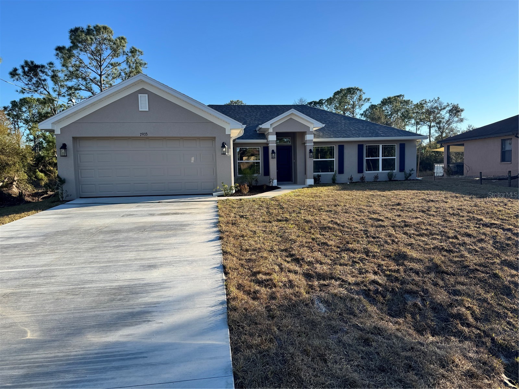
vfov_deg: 56.8
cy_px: 194
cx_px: 260
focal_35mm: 24
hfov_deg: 71.6
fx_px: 360
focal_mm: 6.76
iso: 80
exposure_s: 1/2331
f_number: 1.78
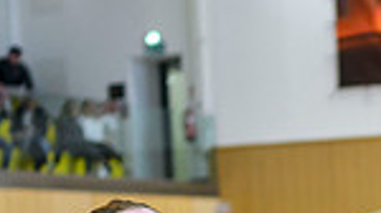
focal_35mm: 194
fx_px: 1958
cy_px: 409
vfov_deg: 6.1
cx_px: 623
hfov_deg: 10.6
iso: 1250
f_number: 1.8
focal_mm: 35
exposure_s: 1/1250
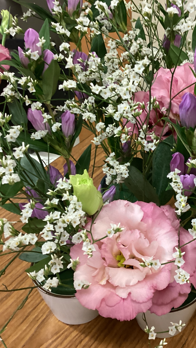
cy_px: 178
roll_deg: -3.8
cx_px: 167
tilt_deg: -37.5
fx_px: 425
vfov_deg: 44.6
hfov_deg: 25.4
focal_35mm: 46
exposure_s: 1/50
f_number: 2.4
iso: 320
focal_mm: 3.3
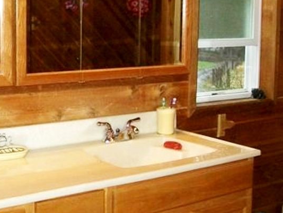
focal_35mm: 69
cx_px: 72
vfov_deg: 21.2
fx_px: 564
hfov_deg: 27.8
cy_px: 72
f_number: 2.7
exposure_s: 1/60
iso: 160
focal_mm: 6
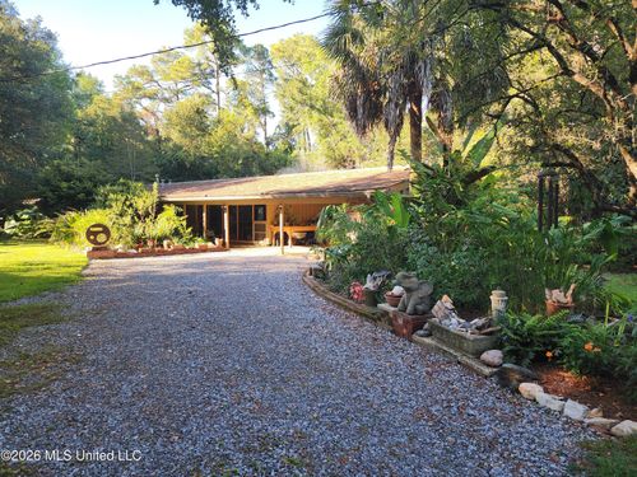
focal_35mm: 23
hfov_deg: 73.9
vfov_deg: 58.9
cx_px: 318
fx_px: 423
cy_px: 238
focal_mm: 6.4
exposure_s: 1/180
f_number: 1.8
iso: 40
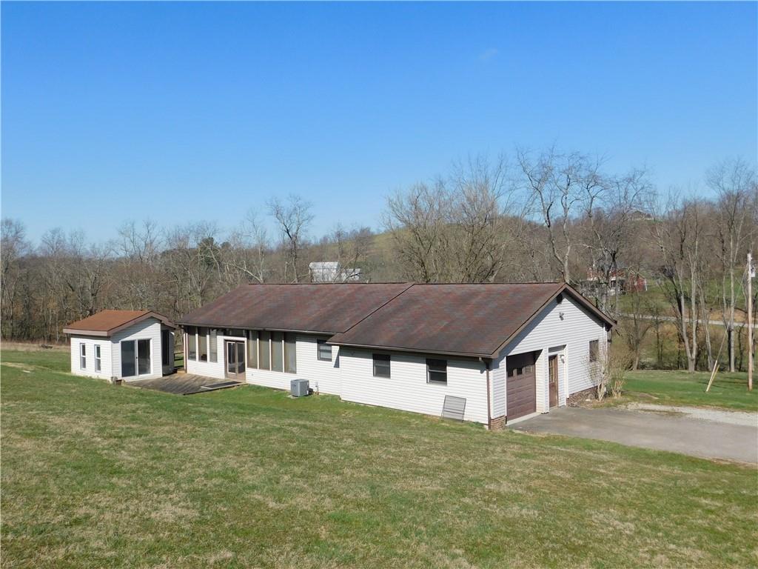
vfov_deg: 46.8
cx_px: 379
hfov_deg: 60.0
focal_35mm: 30
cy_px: 284
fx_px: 657
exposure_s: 1/500
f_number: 6.4
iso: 125
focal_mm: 5.3
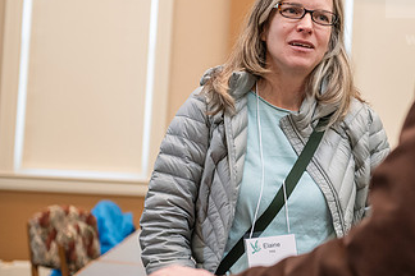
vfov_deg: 12.3
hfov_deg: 18.2
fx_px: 1279
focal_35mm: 111
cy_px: 66
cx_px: 347
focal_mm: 62
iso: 1600
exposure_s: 1/160
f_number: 3.2
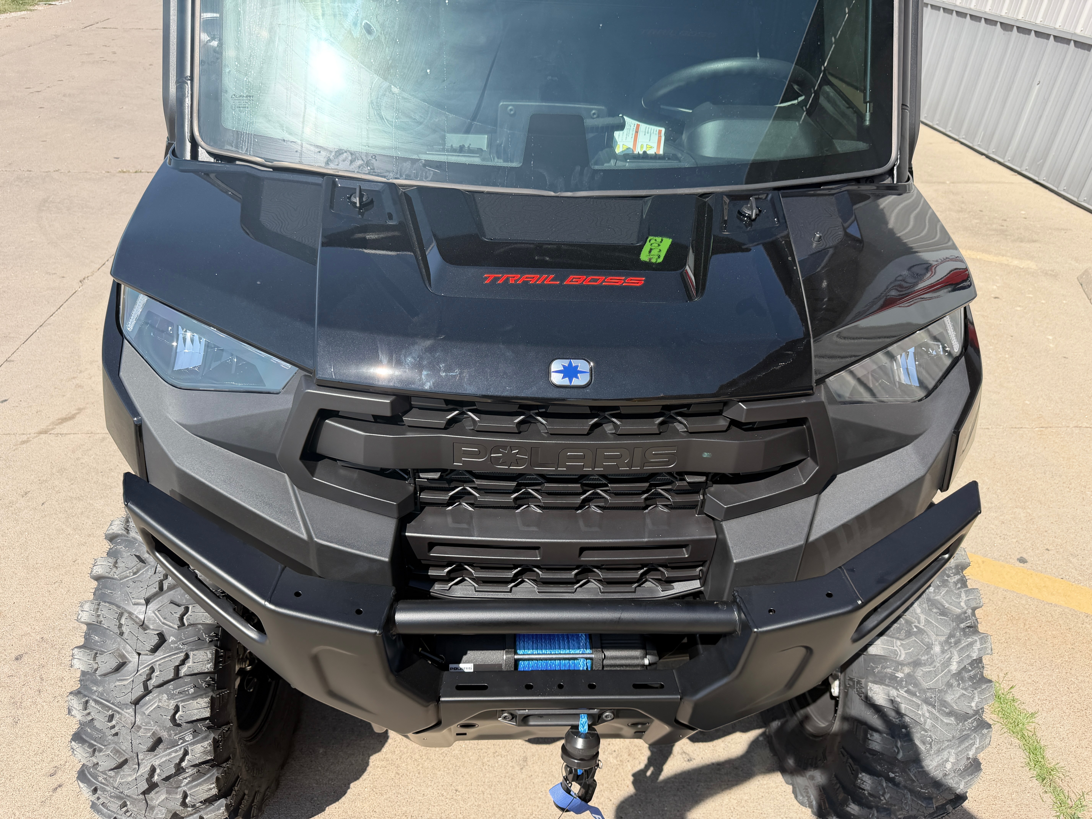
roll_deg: -2.5
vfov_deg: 56.8
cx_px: 546
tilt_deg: -33.9
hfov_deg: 71.6
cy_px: 410
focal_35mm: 24
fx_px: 757
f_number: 1.78
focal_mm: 6.76
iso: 80
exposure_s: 1/2110
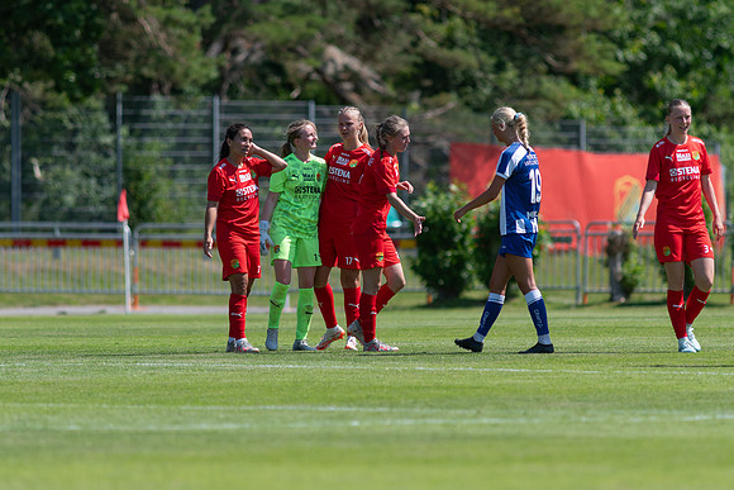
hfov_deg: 4.4
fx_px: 9468
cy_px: 245
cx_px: 367
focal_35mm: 464
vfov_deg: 3.0
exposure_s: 1/2000
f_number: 3.2
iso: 160
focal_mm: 300
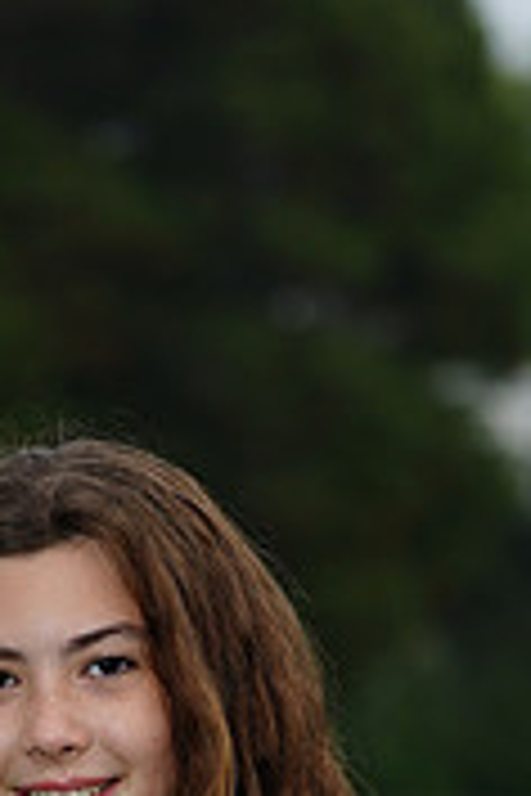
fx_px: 11040
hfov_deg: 2.8
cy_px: 1214
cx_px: 32
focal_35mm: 499
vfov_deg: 4.1
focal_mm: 152
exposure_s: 1/250
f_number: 5
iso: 200
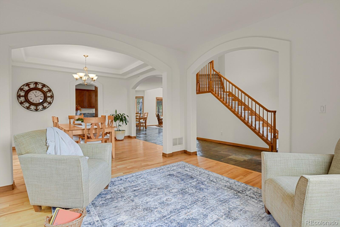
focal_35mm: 17
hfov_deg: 93.3
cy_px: 114
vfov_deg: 70.4
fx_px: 161
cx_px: 170
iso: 6400
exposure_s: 1/20
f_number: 8
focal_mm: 17
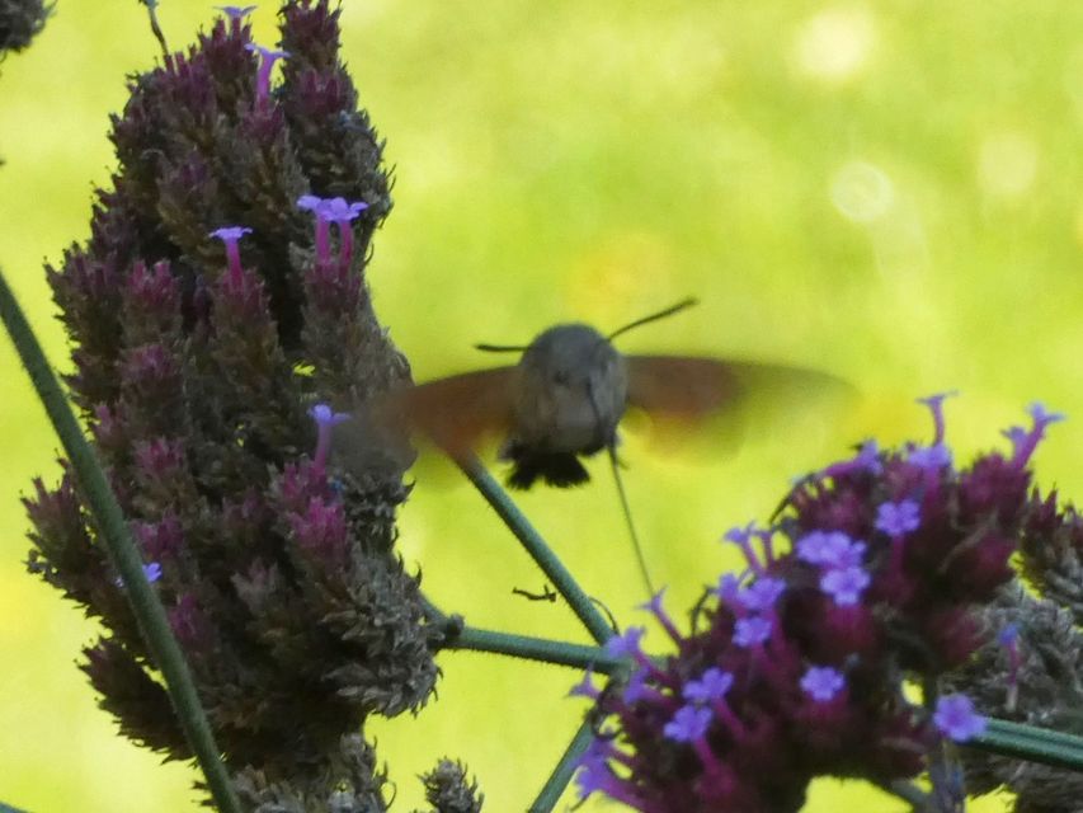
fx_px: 7166
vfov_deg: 6.5
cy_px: 406
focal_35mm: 229
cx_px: 542
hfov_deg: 8.6
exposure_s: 1/125
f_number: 5.5
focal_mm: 41.1
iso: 200
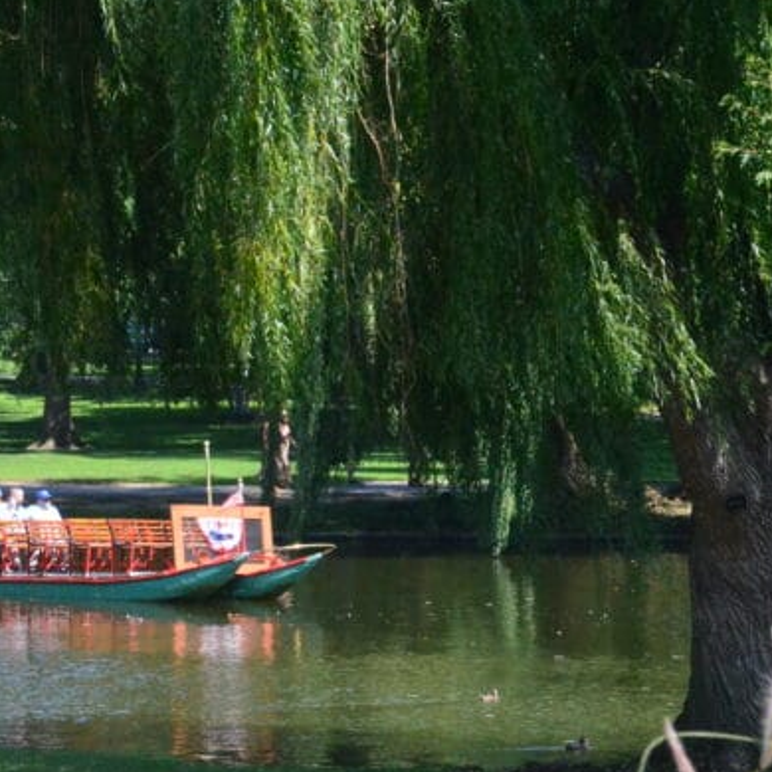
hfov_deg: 8.3
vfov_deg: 8.5
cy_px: 376
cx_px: -224
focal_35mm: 207
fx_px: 5223
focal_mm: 62
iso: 3200
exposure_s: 1/1000
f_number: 13
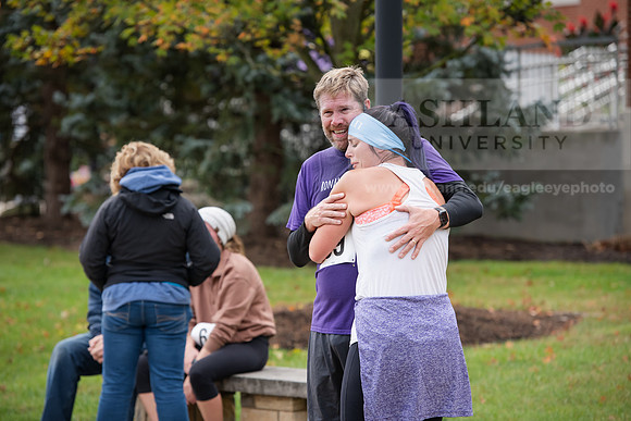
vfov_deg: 8.3
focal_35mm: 165
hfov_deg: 12.4
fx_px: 2893
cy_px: 210
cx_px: 316
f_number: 4.5
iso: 400
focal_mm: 165
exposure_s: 1/400
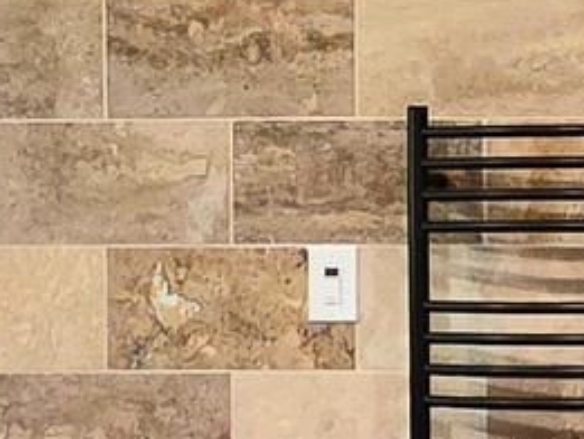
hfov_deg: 17.4
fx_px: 1722
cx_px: 868
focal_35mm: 102
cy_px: 311
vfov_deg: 14.5
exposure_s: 1/60.2
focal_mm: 2.2
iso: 400
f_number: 1.9
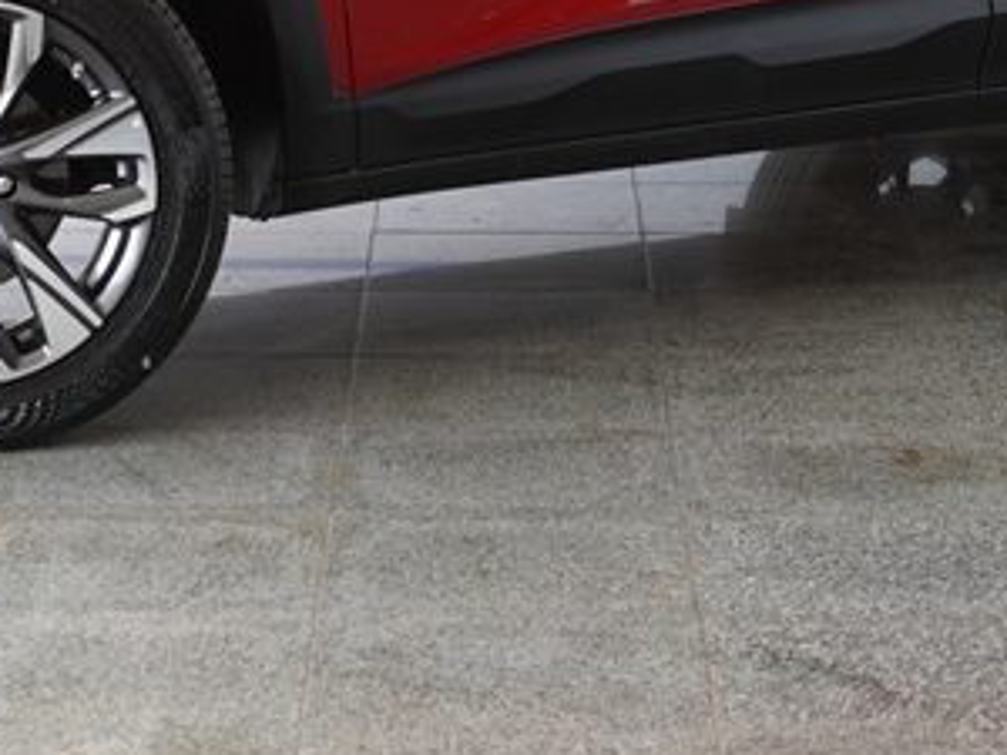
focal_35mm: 153
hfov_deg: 12.9
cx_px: 436
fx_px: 4440
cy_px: -230
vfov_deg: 9.5
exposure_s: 1/100
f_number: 4.5
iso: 160
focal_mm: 31
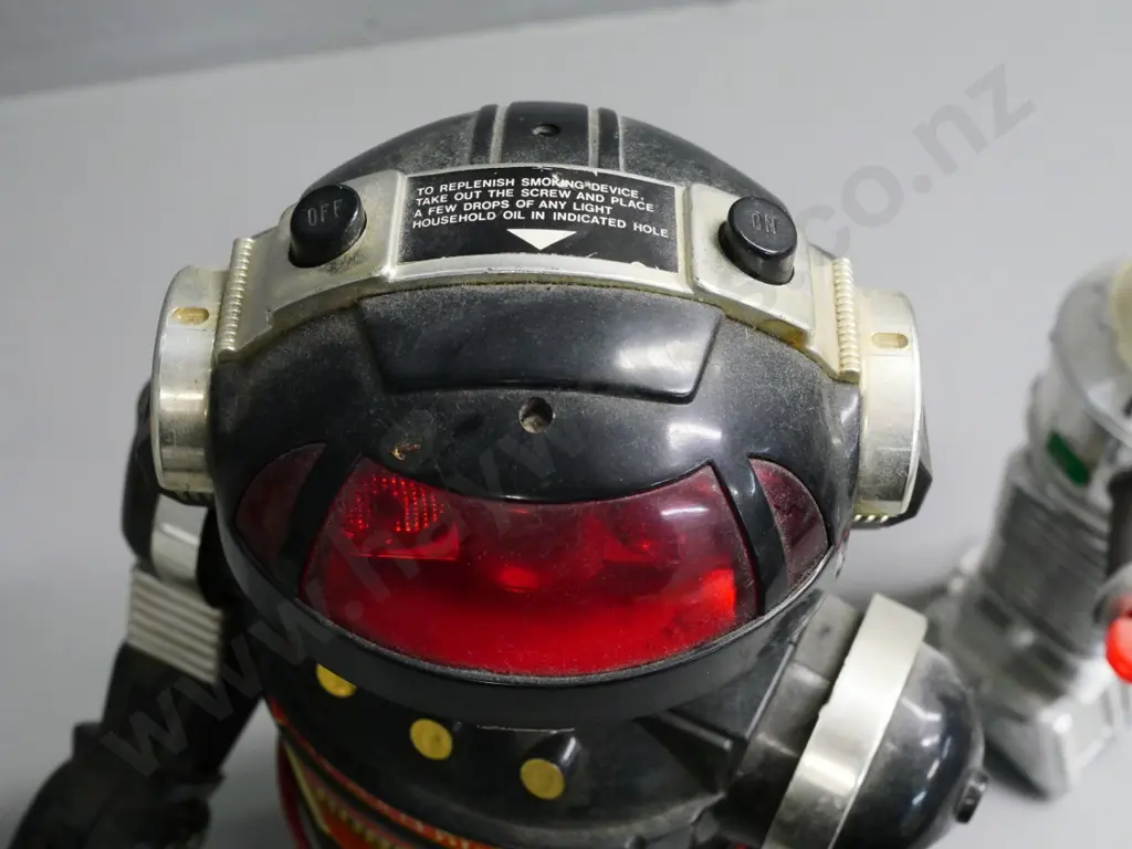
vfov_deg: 29.1
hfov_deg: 38.2
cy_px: 424
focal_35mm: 50
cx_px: 566
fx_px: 1635
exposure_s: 1/60
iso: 3200
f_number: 6.3
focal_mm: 25
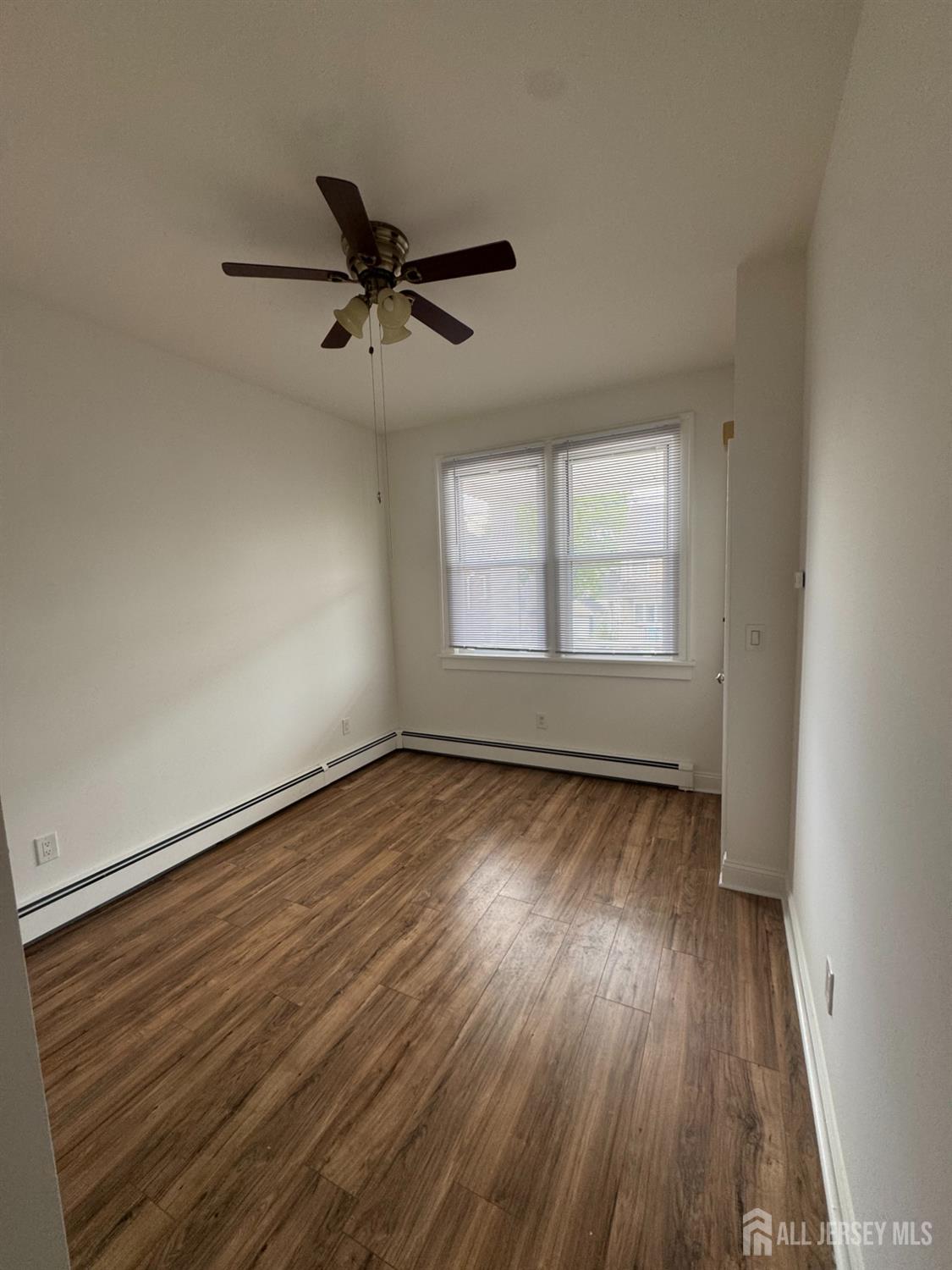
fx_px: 513
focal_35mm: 14
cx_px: 476
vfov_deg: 102.1
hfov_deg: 85.7
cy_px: 635
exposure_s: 1/99
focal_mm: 2.22
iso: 125
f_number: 2.2
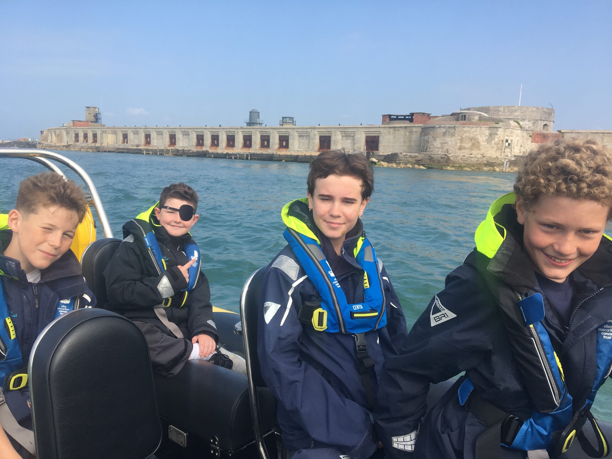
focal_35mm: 29
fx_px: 513
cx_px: 306
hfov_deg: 61.7
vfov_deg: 48.2
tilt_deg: -6.5
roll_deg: -4.0
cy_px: 230
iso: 25
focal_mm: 4.15
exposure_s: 1/1026
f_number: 2.2
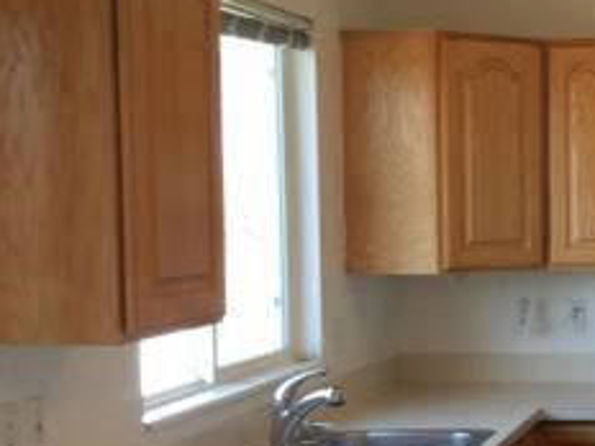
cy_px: 297
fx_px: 1375
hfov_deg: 23.0
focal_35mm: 80
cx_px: 654
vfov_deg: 18.4
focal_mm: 4.15
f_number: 2.2
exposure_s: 1/40
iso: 25
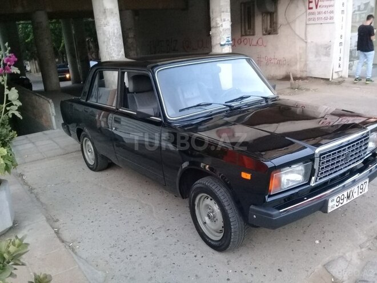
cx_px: 188
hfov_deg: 58.4
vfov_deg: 45.4
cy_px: 142
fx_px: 338
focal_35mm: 31
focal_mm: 3.3
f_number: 2.2
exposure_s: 1/30
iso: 200
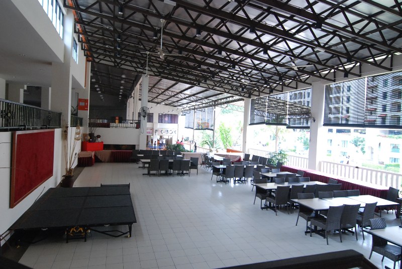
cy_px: 134
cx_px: 201
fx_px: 268
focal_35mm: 24
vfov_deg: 53.3
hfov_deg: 73.7
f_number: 5.6
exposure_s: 1/40
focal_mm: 16
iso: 1250
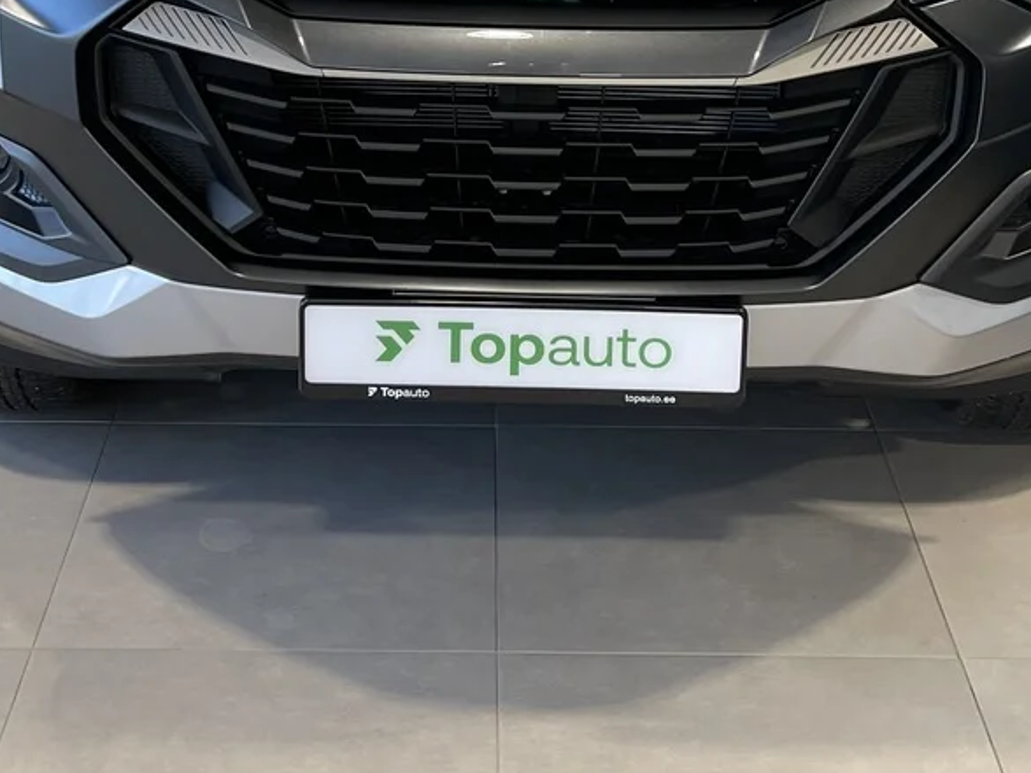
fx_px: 2025
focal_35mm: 68
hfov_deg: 28.6
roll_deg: -0.3
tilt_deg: -11.8
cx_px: 521
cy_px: -195
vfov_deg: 20.1
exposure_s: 1/100
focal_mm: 5.1
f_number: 1.6
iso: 80
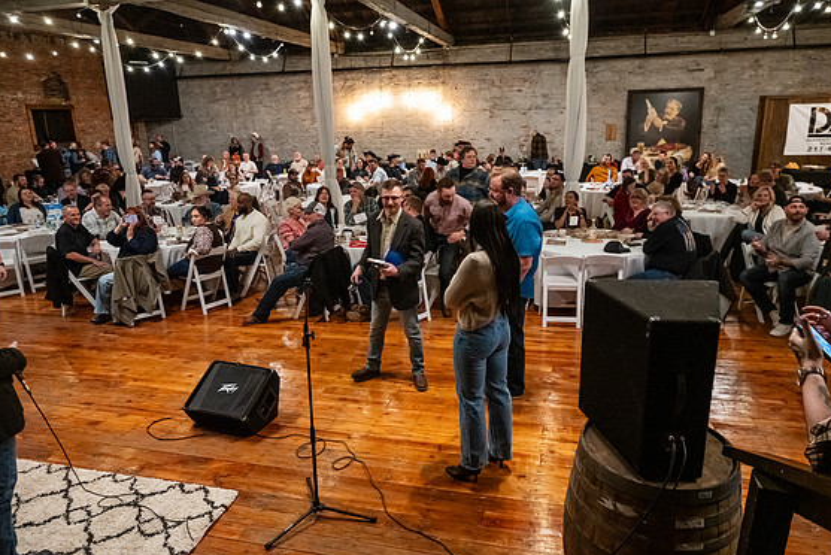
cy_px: 277
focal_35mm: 25
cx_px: 421
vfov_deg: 51.3
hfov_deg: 71.5
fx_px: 577
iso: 6400
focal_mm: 24
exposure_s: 1/40
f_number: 6.3
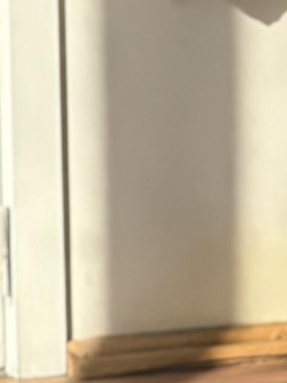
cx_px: -493
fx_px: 2941
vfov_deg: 7.4
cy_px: -114
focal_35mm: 266
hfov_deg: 5.3
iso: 250
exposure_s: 1/6024
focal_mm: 6.76
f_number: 1.78
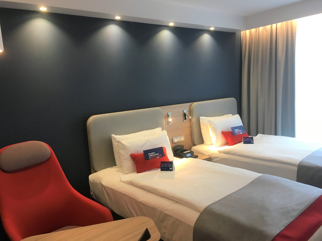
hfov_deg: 61.7
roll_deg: +5.1
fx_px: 270
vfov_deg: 48.2
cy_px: 120
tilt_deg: -6.8
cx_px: 161
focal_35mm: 29
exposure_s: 1/33
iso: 100
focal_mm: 4.15
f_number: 2.2
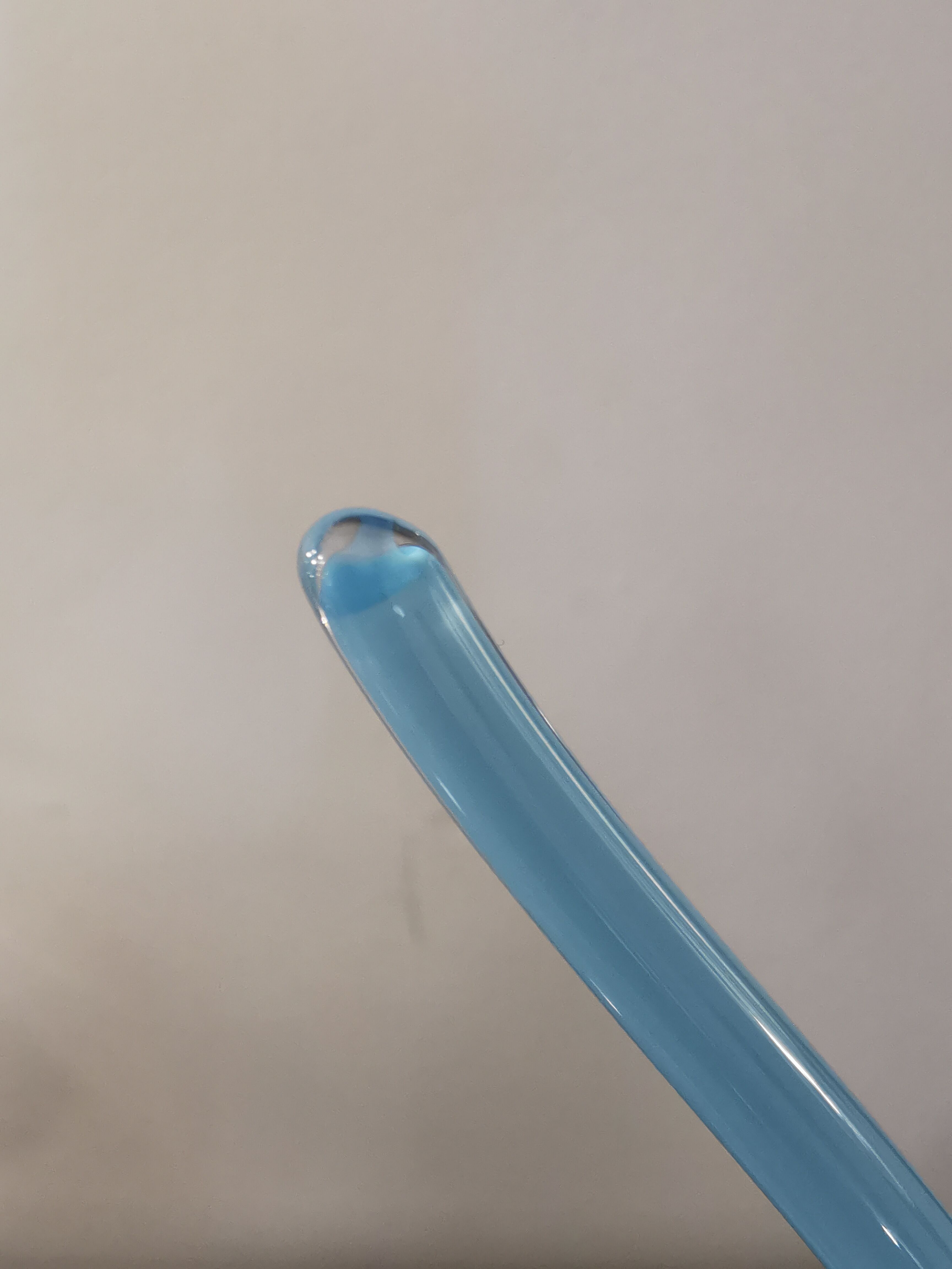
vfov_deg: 65.3
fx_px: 990
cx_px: 476
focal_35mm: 27
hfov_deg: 51.4
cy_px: 634
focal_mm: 2.26
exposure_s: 1/50
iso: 125
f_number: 2.2
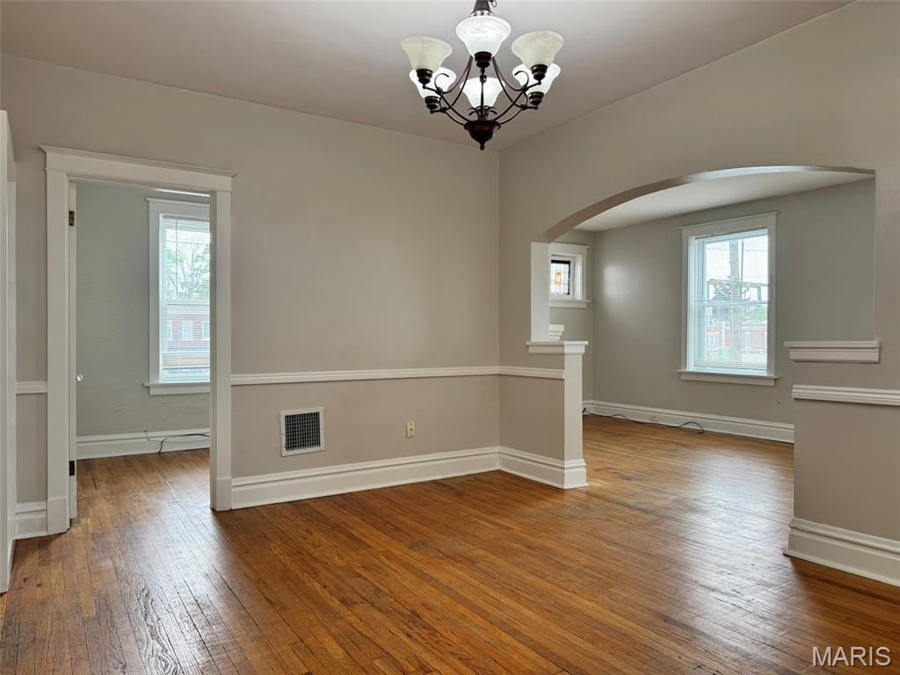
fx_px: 624
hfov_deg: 71.6
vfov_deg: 56.8
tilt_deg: -0.6
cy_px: 338
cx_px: 450
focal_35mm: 24
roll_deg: +0.1
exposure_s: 1/123
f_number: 1.78
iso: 100
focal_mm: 6.76
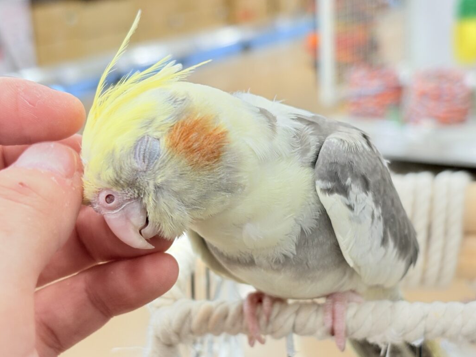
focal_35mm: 61
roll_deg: +4.3
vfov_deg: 24.0
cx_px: 248
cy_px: 202
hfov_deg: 31.7
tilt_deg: -17.9
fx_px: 839
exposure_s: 1/50
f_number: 1.6
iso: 50
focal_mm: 5.96
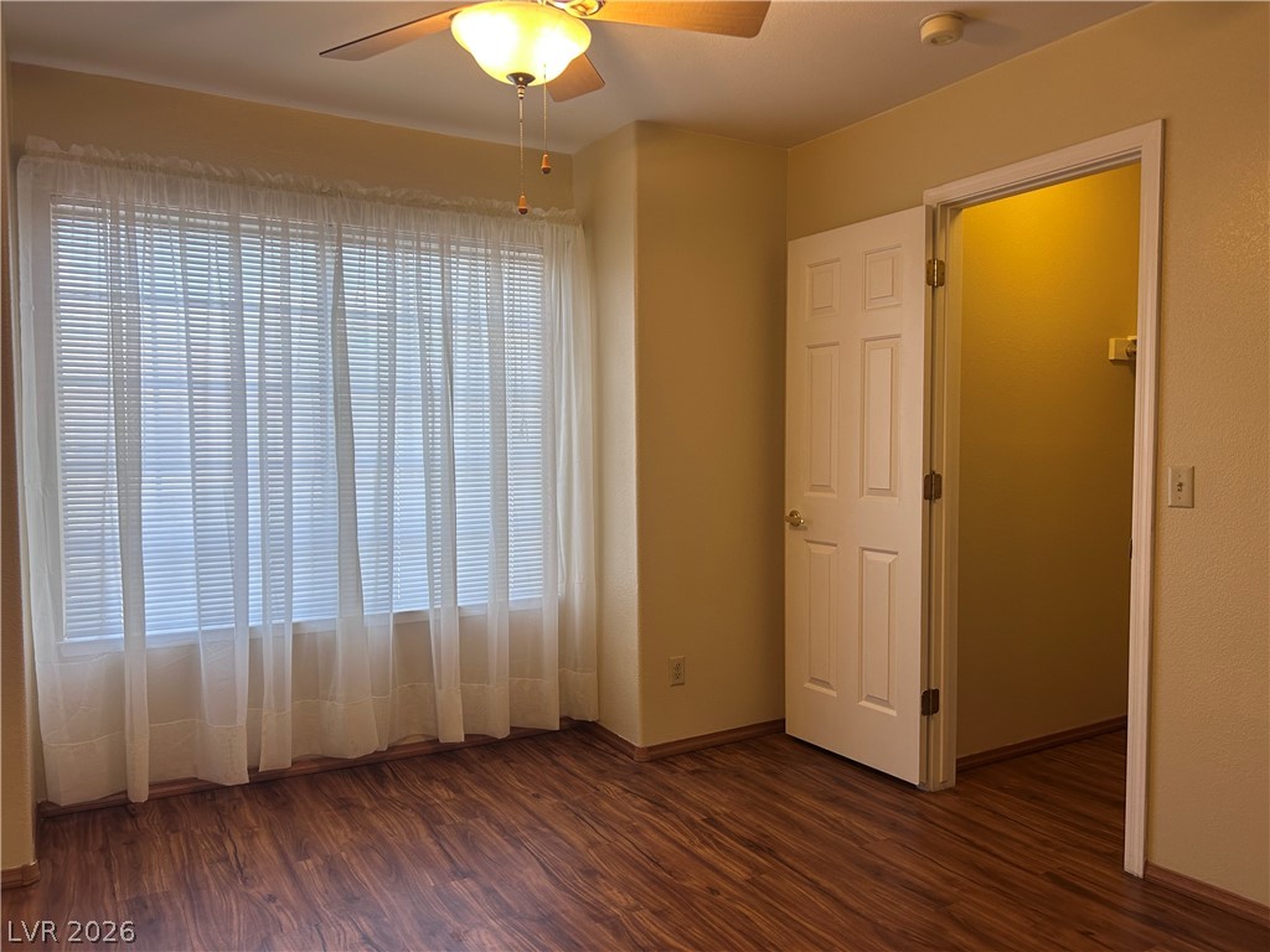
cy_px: 476
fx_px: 954
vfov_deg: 53.1
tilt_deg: -2.8
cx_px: 635
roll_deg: +0.8
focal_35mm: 26
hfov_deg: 67.3
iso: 100
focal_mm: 5.7
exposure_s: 1/120
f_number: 1.5
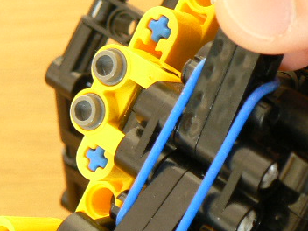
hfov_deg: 11.7
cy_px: 150
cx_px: 200
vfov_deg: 8.8
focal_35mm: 169
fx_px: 1504
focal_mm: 11.4
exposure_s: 1.3
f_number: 4
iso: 100
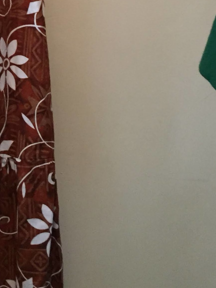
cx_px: -62
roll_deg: +3.6
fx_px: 682
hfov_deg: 17.0
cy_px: -3
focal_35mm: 82
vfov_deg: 22.8
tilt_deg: -6.6
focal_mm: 4.15
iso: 200
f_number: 2.2
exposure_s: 1/30
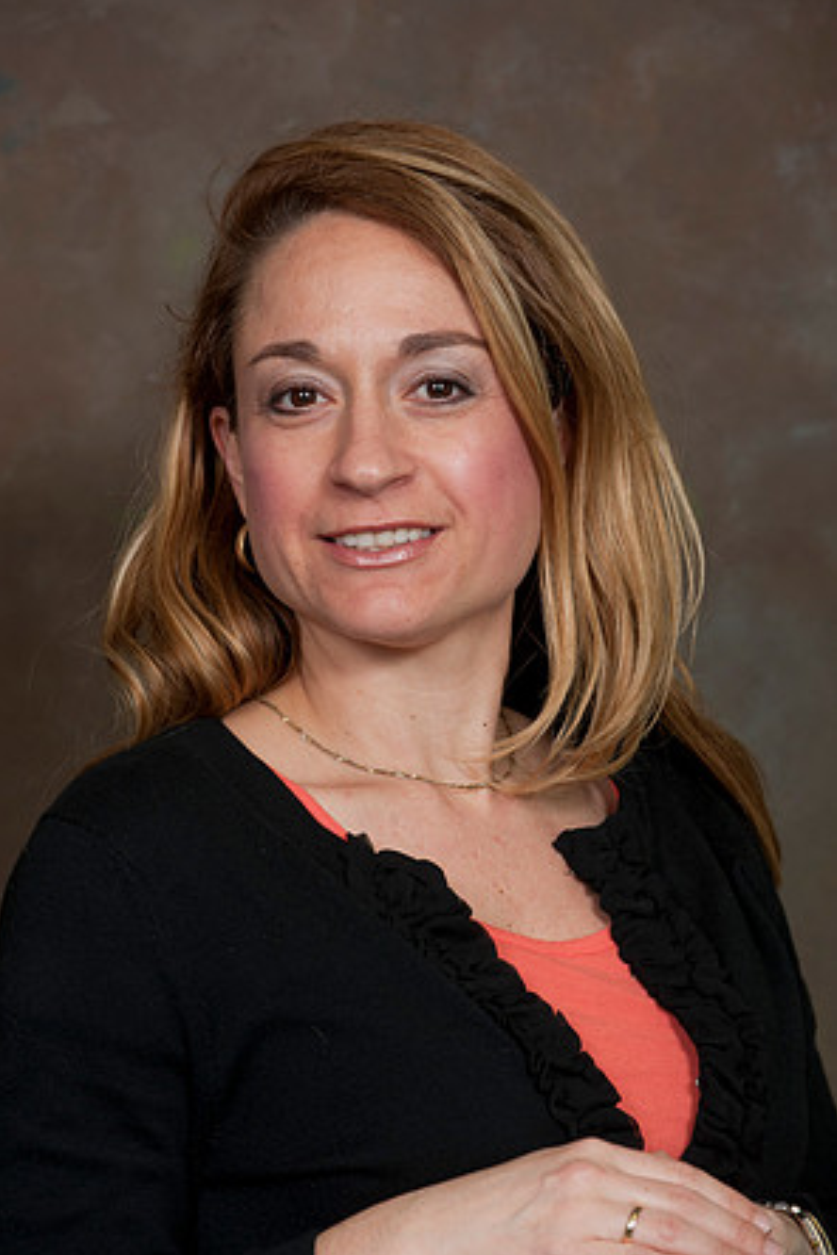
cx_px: 417
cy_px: 625
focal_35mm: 162
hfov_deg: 8.5
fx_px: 5649
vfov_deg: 12.7
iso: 320
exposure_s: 1/125
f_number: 6.3
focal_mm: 160
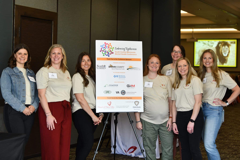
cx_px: 120
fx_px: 467
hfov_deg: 28.8
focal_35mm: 70
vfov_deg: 19.5
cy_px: 80
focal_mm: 70
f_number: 4
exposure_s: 1/250
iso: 1250
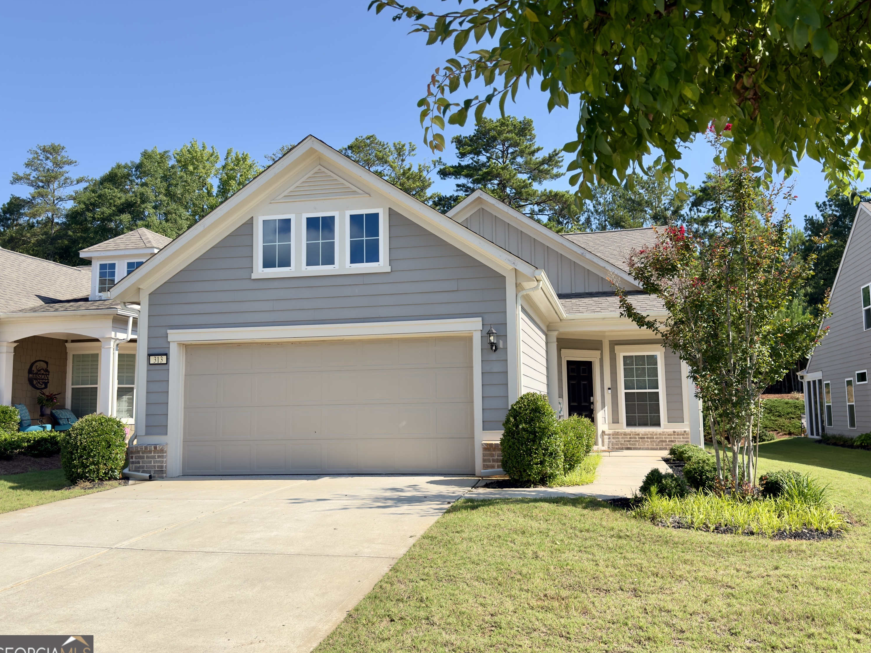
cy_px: 331
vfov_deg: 45.4
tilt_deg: +5.7
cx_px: 442
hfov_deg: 58.3
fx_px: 780
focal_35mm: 31
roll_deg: +0.9
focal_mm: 6.76
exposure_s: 1/2985
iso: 64
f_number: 1.78
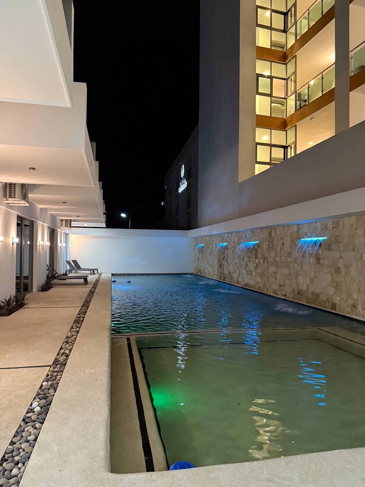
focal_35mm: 24
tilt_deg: +1.1
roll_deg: -1.4
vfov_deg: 71.6
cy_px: 244
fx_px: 338
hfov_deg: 56.8
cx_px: 182
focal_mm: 6.76
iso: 1000
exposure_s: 1/35
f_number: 1.78
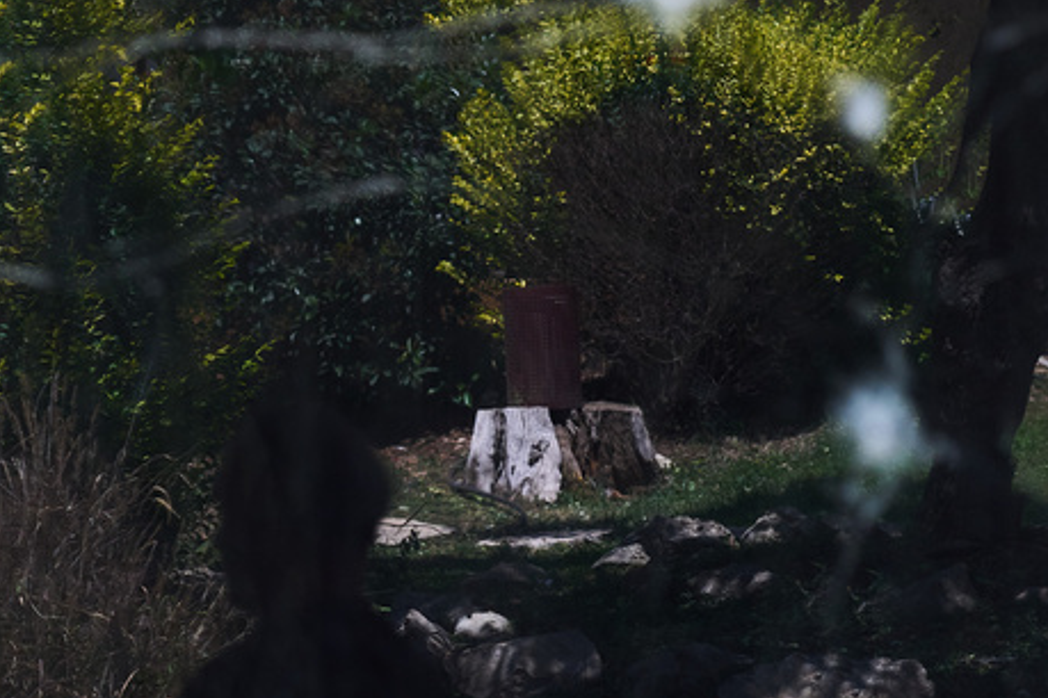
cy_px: 579
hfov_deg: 15.1
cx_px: 482
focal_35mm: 136
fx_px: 3959
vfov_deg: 10.1
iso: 400
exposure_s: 1/1600
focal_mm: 61
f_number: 2.8
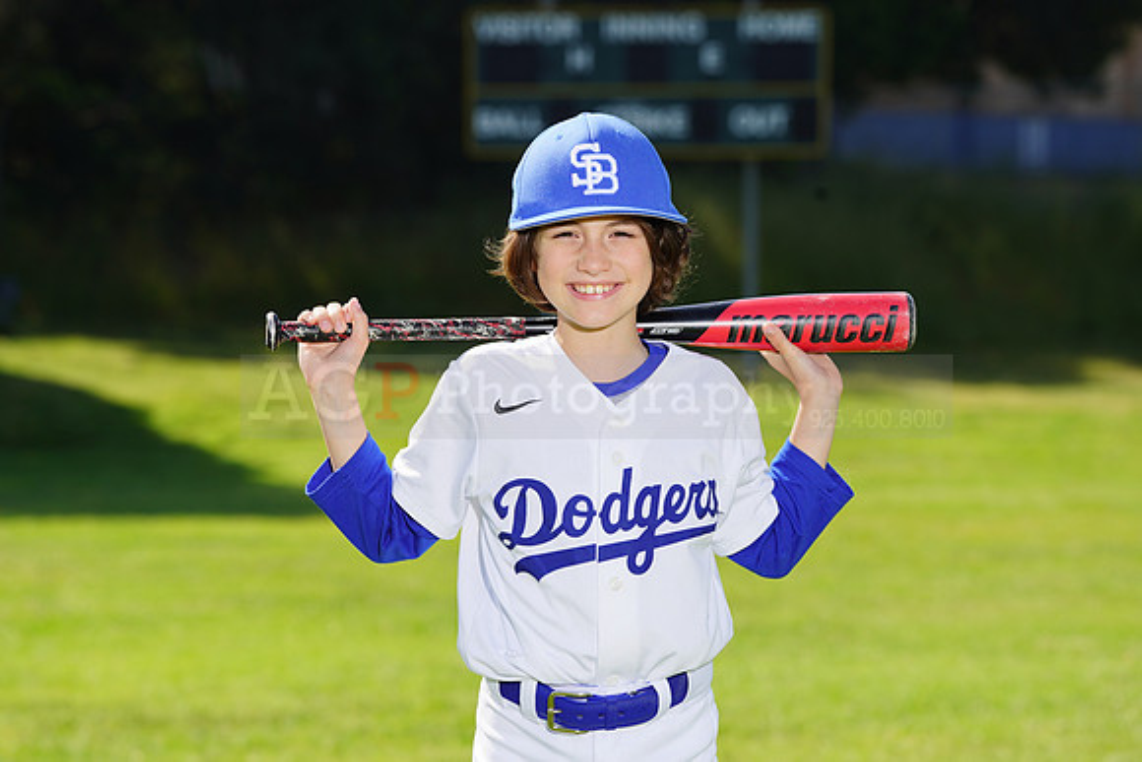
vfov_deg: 7.6
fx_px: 5743
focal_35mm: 181
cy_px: 381
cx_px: 571
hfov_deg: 11.4
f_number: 8
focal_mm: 181
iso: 100
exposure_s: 1/250
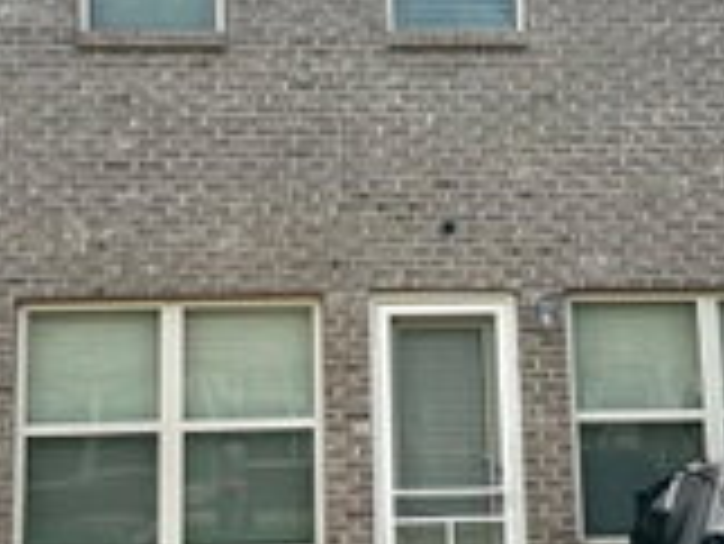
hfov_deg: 28.1
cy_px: 162
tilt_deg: +9.5
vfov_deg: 21.2
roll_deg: +1.5
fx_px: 1444
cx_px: 344
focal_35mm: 69
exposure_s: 1/2252
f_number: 1.5
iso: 50
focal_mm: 5.7
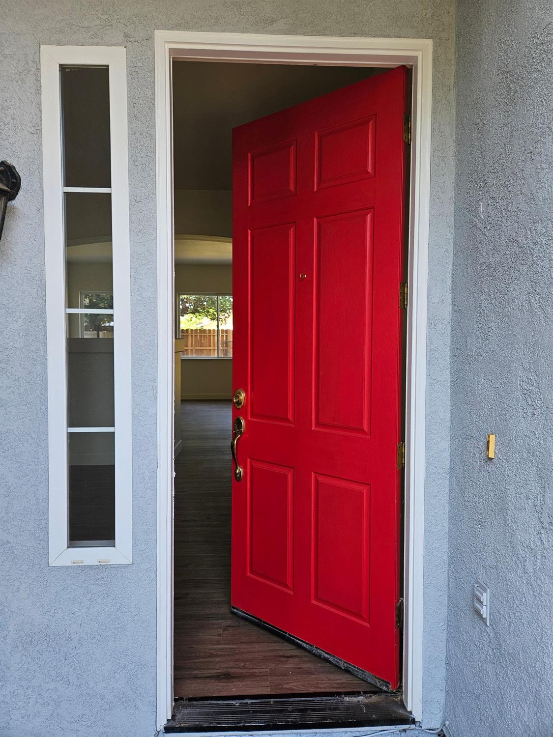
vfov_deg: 73.9
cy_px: 368
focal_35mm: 23
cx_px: 276
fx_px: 490
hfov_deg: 58.9
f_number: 1.8
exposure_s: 1/359
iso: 125
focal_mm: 5.4
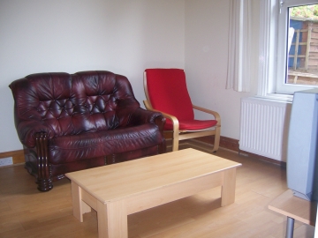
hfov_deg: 51.4
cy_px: 119
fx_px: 331
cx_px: 159
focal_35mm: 36
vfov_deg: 39.7
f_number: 2.8
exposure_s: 1/60
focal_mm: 6
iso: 125
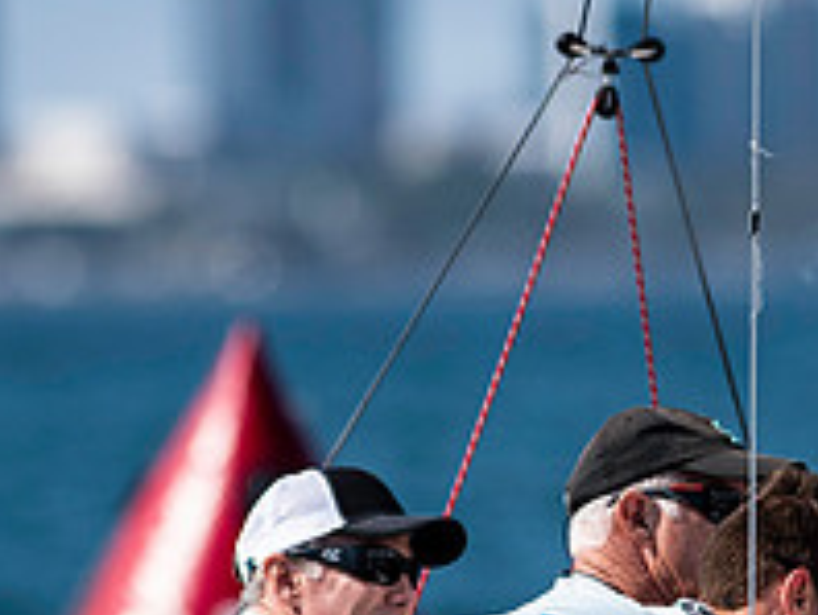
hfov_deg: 1.5
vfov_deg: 1.2
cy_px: 687
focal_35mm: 1281
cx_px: 649
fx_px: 30308
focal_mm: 300
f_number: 5
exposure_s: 1/4000
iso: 200
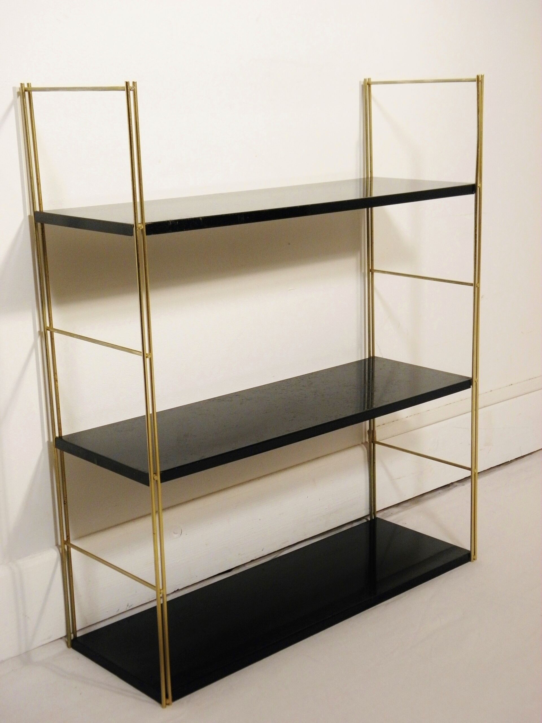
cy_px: 362
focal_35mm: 50
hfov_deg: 29.1
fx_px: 1044
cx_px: 271
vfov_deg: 38.2
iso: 200
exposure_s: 1/25
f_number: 4
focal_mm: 9.1
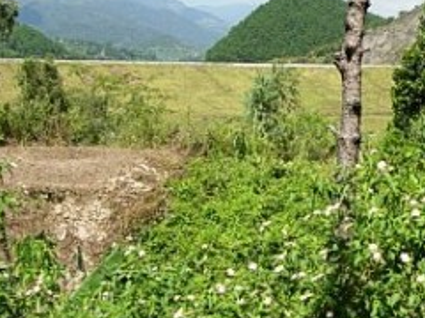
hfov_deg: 20.2
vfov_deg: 16.3
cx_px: 528
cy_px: 58
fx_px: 1105
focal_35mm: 90
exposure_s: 1/287
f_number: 5.4
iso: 50
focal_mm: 7.5
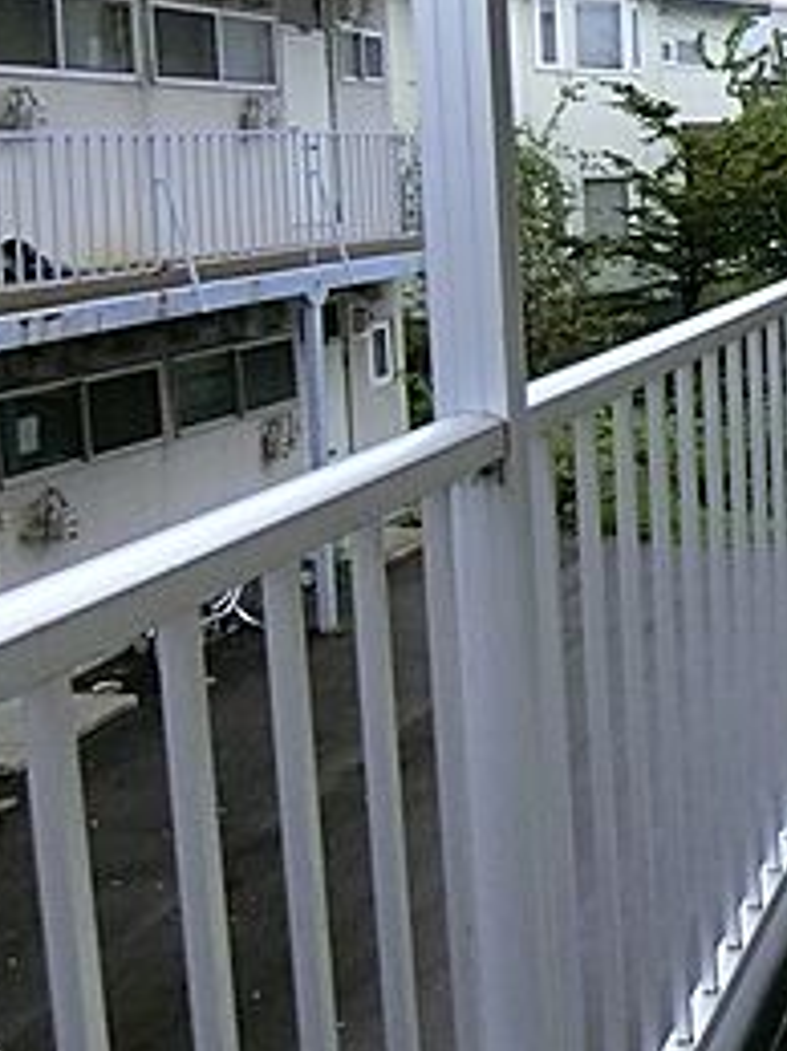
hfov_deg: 24.4
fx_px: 1426
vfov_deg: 39.7
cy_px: 308
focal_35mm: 47
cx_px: 1168
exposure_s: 1/1000
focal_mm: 4.06
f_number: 2.7
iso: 500
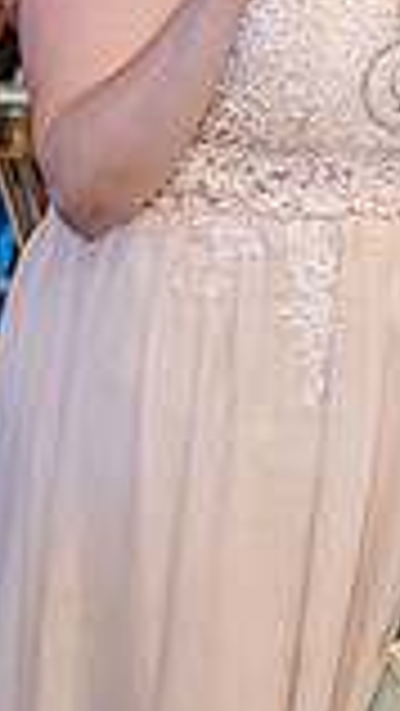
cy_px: 52
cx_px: 715
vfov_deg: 9.0
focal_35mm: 238
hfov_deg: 5.0
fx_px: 4483
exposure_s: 1/200
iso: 800
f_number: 3.5
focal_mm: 62
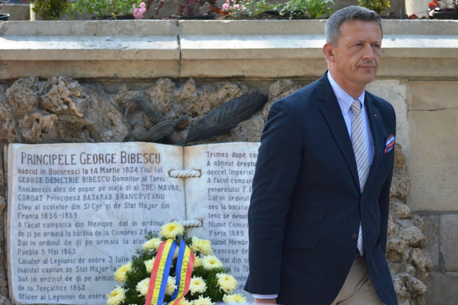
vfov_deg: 13.0
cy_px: 152
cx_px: 229
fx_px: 1335
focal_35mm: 105
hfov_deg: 19.5
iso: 800
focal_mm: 70
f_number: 4
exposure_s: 1/1250
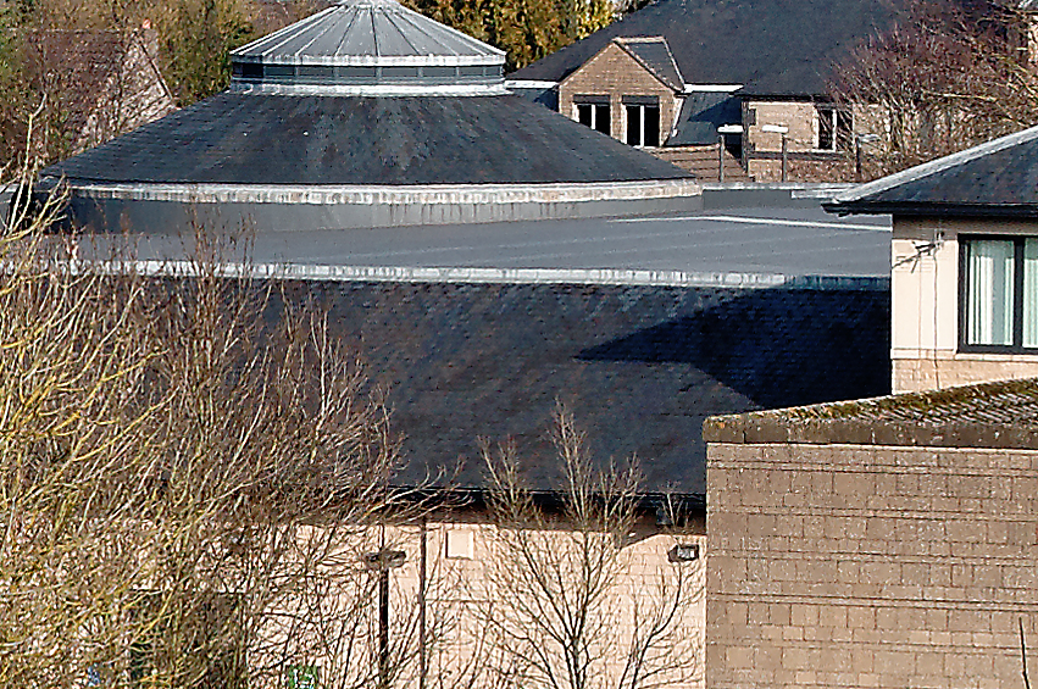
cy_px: 541
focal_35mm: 416
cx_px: -501
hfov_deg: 4.9
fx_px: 11965
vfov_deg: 3.3
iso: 200
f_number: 11
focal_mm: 55
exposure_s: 1/250
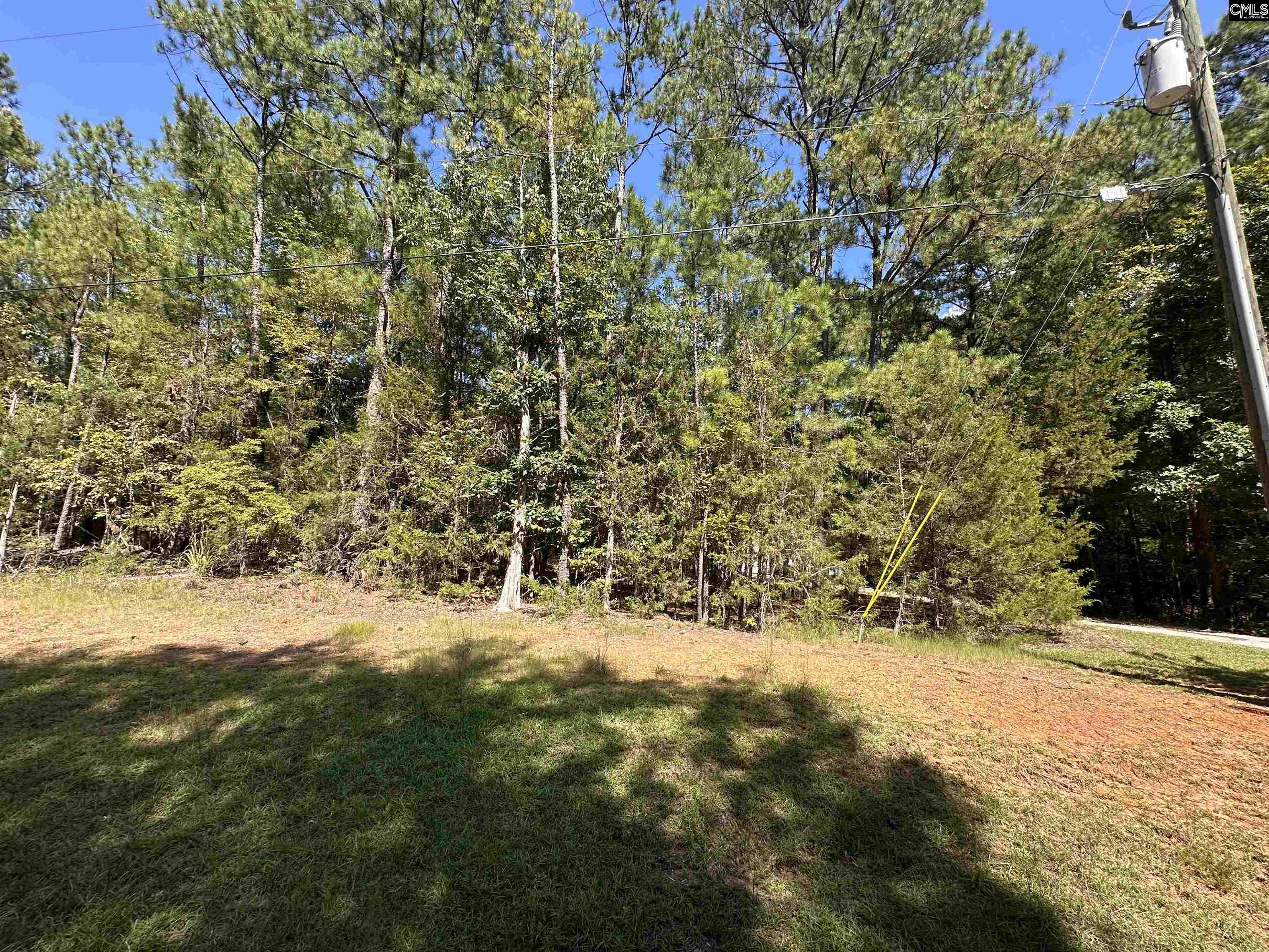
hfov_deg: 102.1
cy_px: 476
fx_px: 513
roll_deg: -0.4
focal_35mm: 14
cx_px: 634
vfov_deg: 85.7
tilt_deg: +10.1
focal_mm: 2.22
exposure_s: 1/561
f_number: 2.2
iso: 40
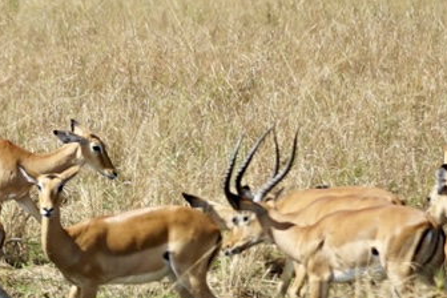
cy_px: 238
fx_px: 31362
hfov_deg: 0.8
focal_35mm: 2526
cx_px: -121
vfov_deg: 0.5
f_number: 6.3
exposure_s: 1/500
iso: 160
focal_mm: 350
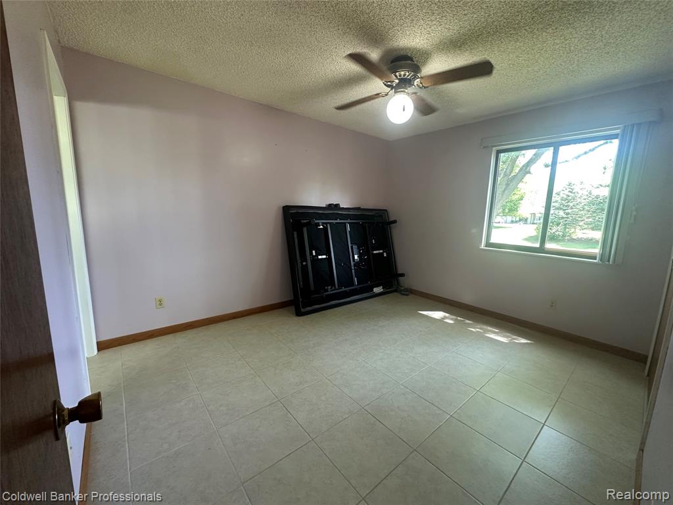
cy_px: 252
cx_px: 336
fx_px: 272
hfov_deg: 102.1
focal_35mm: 14
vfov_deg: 85.7
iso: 200
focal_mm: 2.22
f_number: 2.2
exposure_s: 1/60
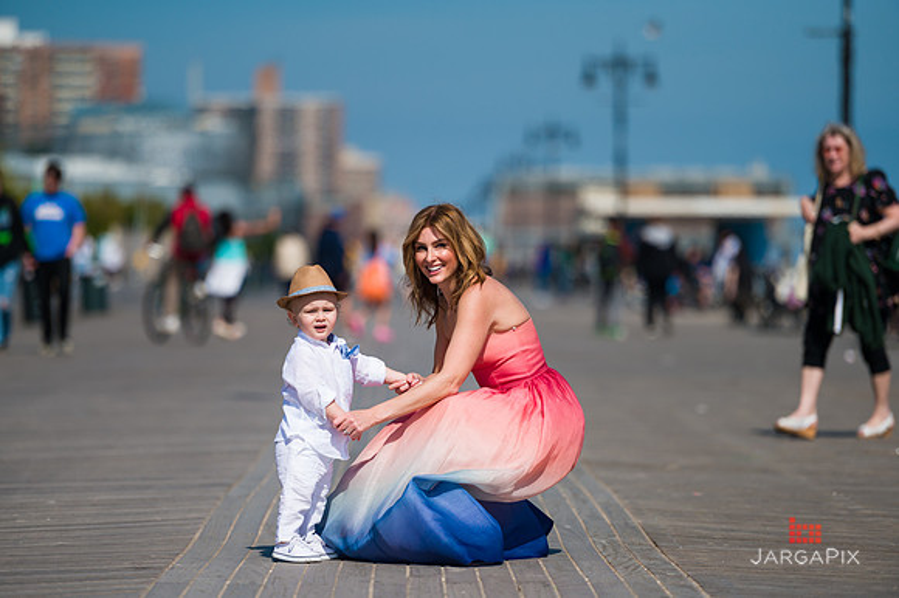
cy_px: 299
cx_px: 450
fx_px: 4991
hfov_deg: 10.3
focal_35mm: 200
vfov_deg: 6.9
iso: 200
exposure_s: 1/8000
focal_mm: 200
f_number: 3.2
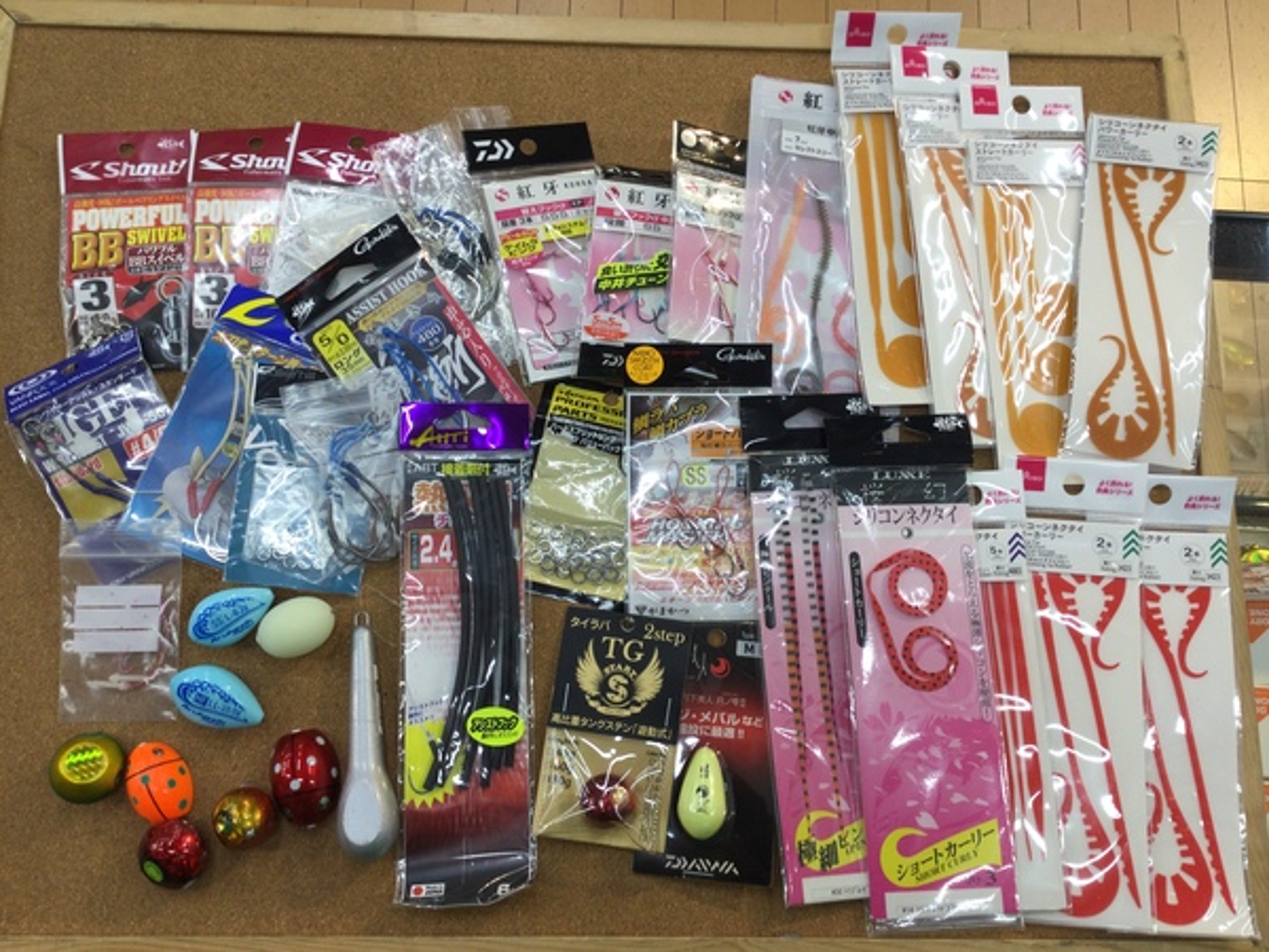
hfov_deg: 58.4
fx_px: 1136
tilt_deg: -78.1
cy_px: 476
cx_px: 634
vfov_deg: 45.4
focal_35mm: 31
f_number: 2.4
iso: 32
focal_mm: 3.3
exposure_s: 1/60
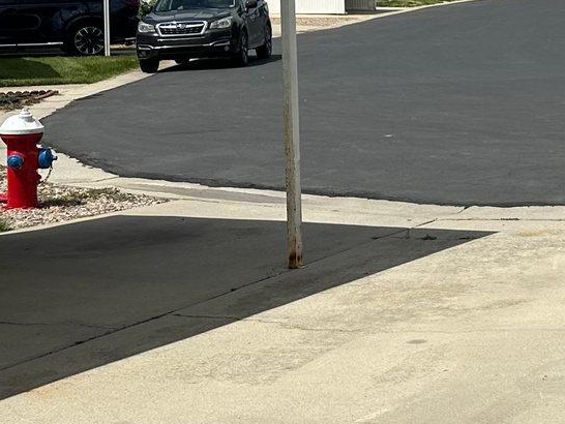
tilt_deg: -0.9
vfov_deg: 16.2
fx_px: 1470
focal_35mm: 90
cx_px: 903
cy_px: 26
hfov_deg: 18.6
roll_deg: +0.5
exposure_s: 1/8197
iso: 80
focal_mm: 6.86
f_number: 1.78
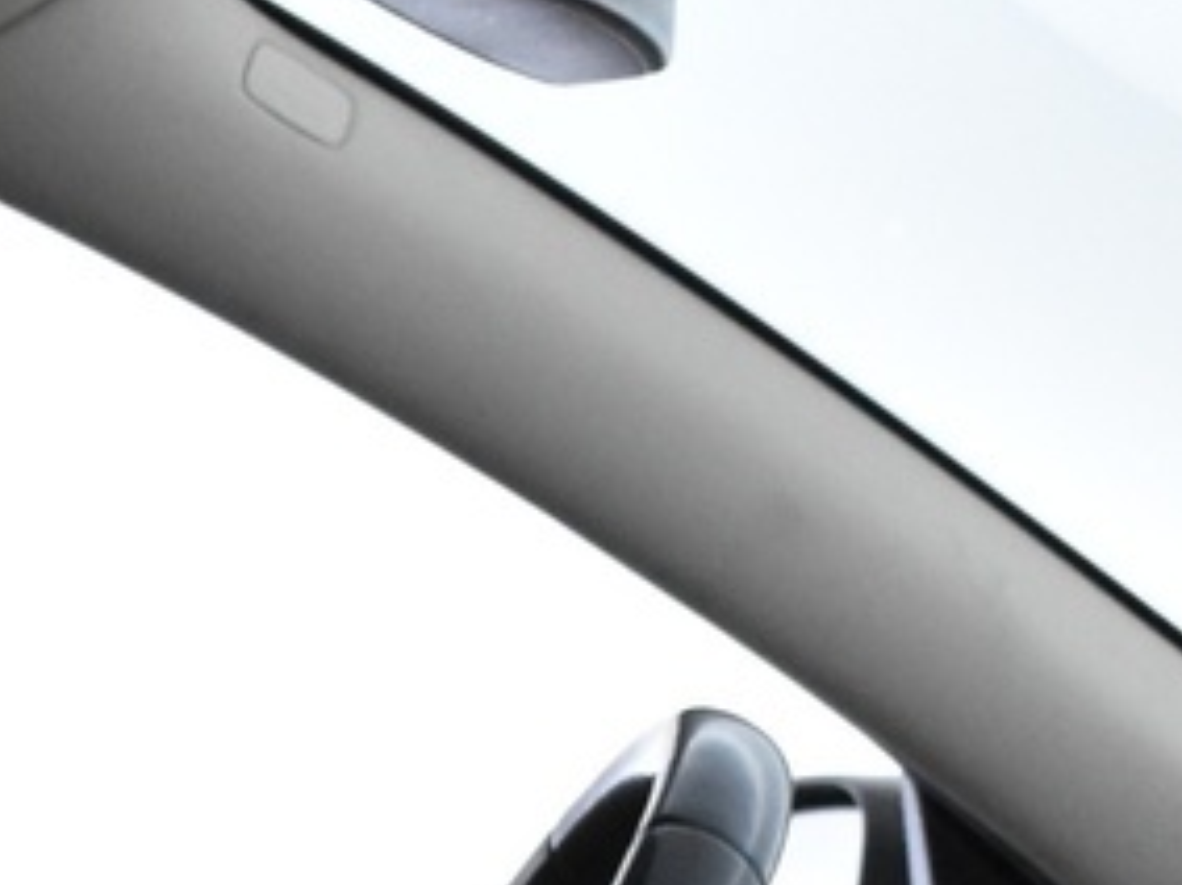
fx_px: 6758
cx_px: -94
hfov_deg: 9.9
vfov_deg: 7.1
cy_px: 2037
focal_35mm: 198
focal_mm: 24
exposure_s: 1/60
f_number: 4
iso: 3200
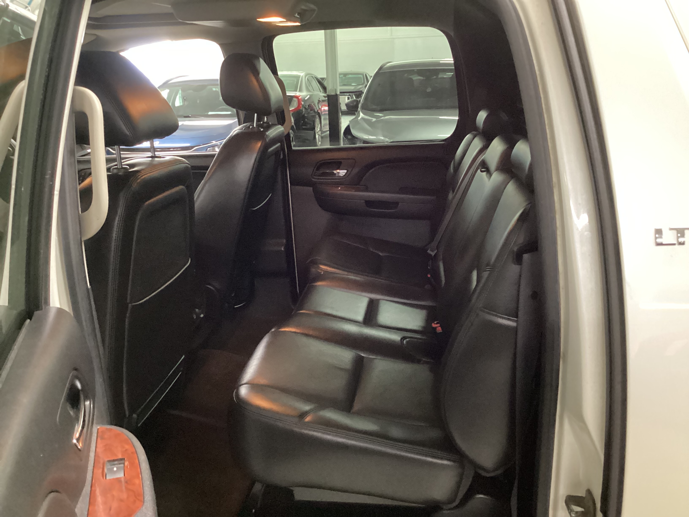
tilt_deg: -19.9
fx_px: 617
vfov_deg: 45.4
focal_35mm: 31
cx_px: 344
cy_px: 258
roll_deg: +1.5
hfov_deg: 58.4
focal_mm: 3.3
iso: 800
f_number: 2.4
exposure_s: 1/25
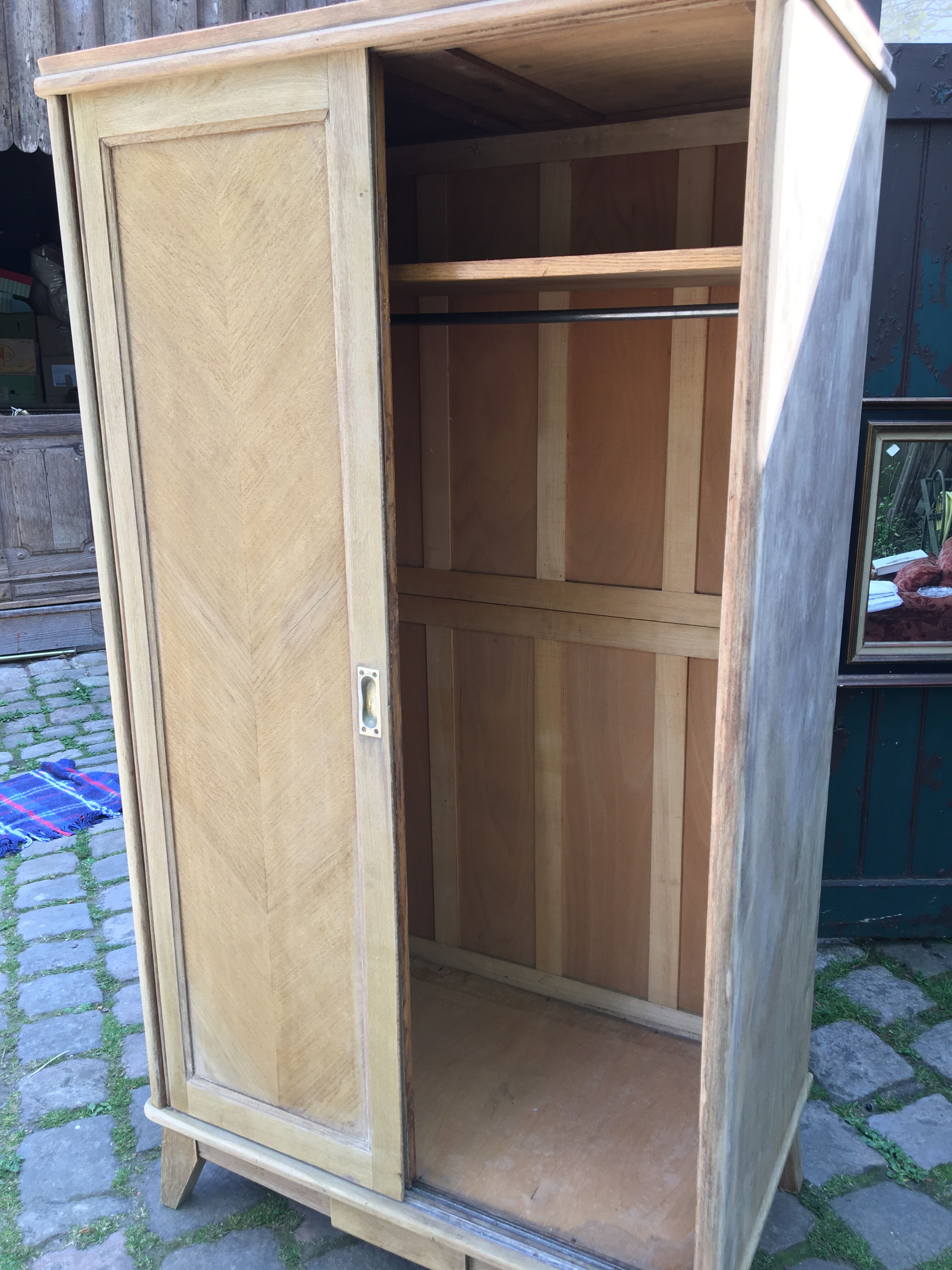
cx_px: 476
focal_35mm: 29
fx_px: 1063
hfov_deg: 48.2
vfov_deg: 61.7
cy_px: 635
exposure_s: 1/100
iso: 25
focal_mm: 4.15
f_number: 2.2
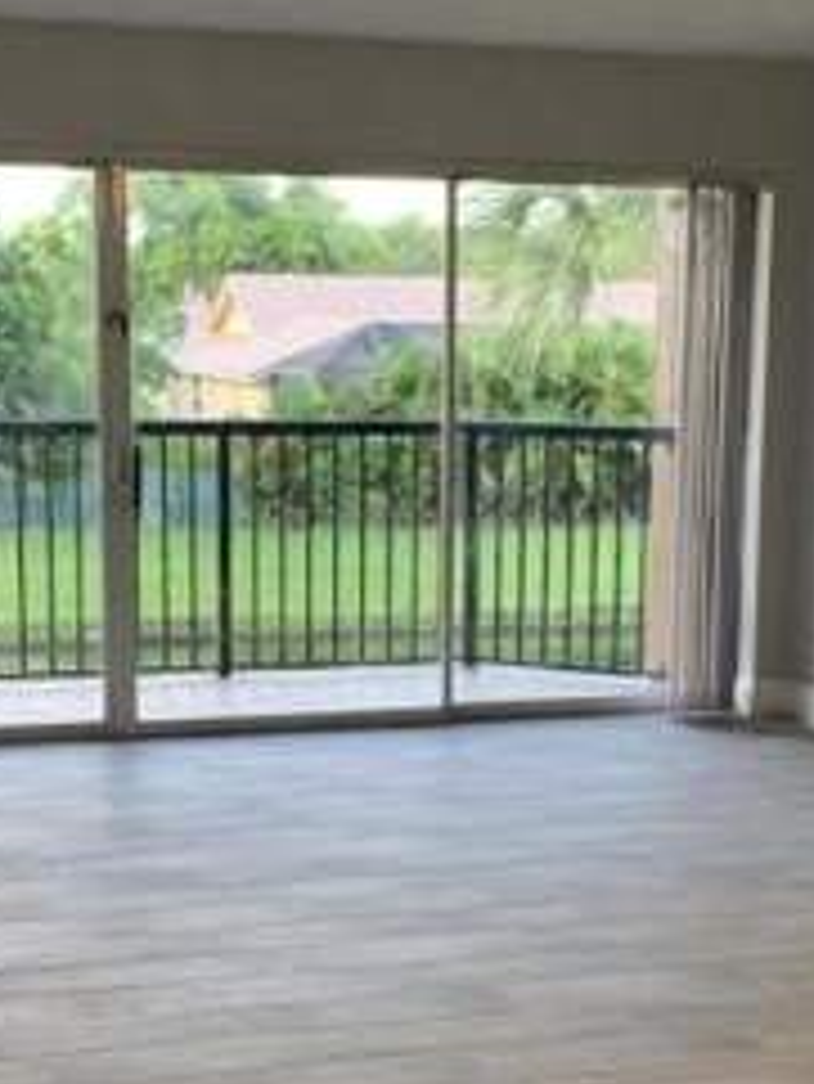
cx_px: 472
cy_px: 697
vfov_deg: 28.0
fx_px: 2161
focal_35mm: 69
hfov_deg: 21.3
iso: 200
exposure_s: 1/60
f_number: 1.8
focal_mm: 4.25
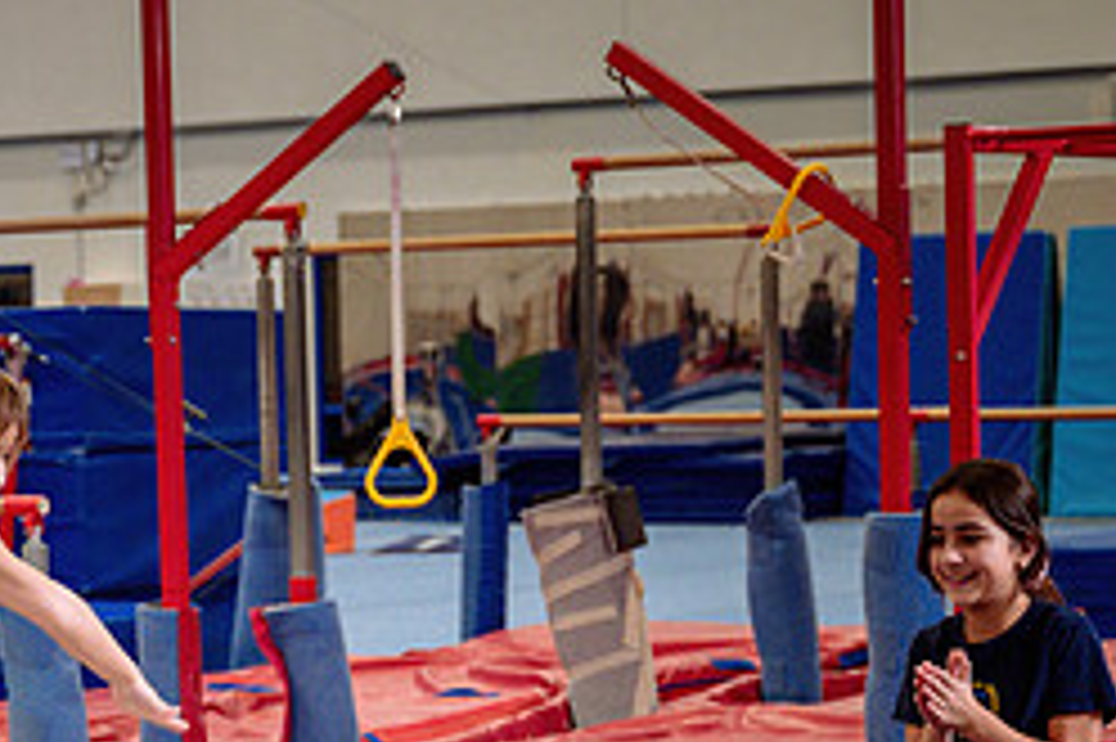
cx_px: 305
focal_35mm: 121
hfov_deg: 16.9
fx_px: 3748
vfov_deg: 11.2
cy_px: 763
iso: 1600
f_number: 3.5
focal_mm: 48
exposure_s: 1/400
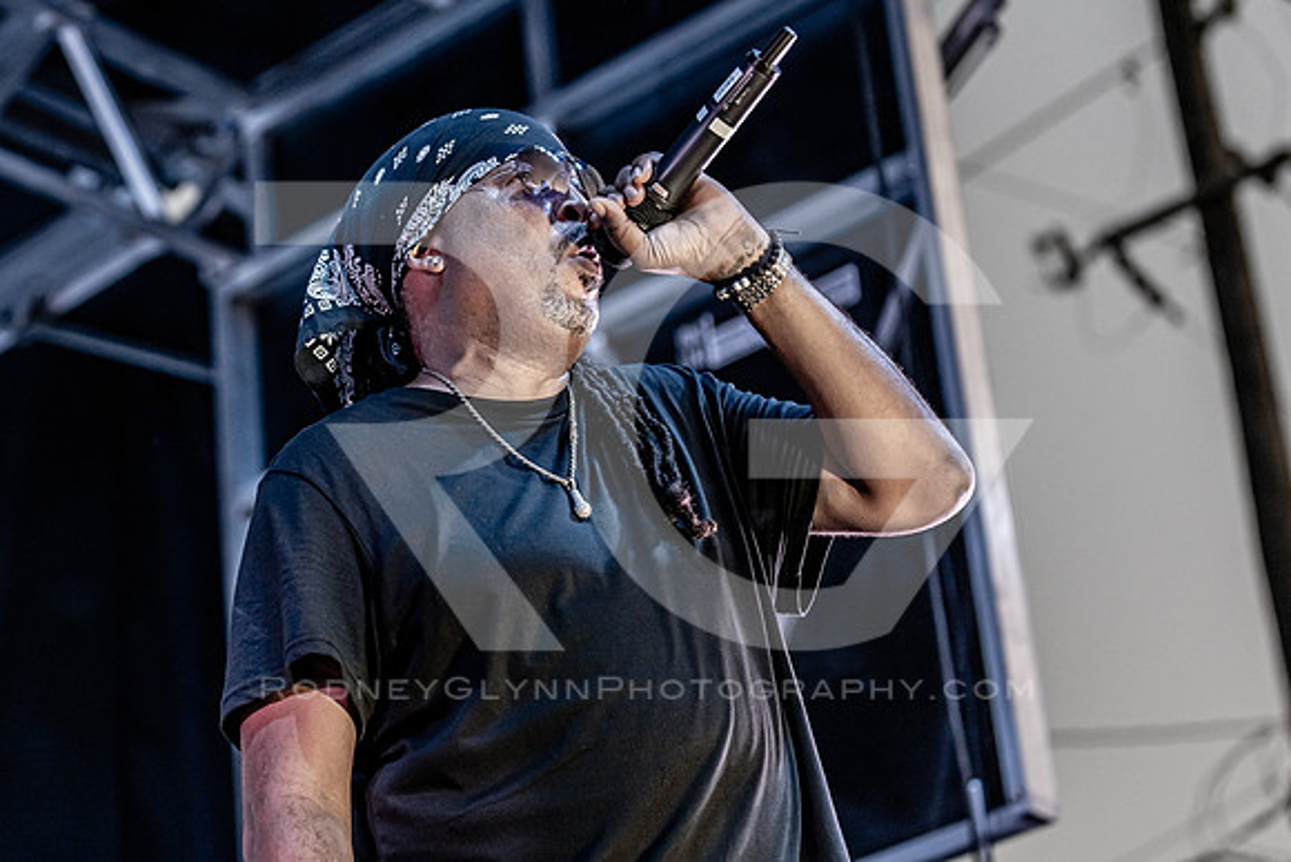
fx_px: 3683
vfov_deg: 13.3
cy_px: 344
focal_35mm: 103
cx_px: 472
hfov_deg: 19.8
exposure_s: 1/160
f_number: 2.8
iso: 500
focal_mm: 75
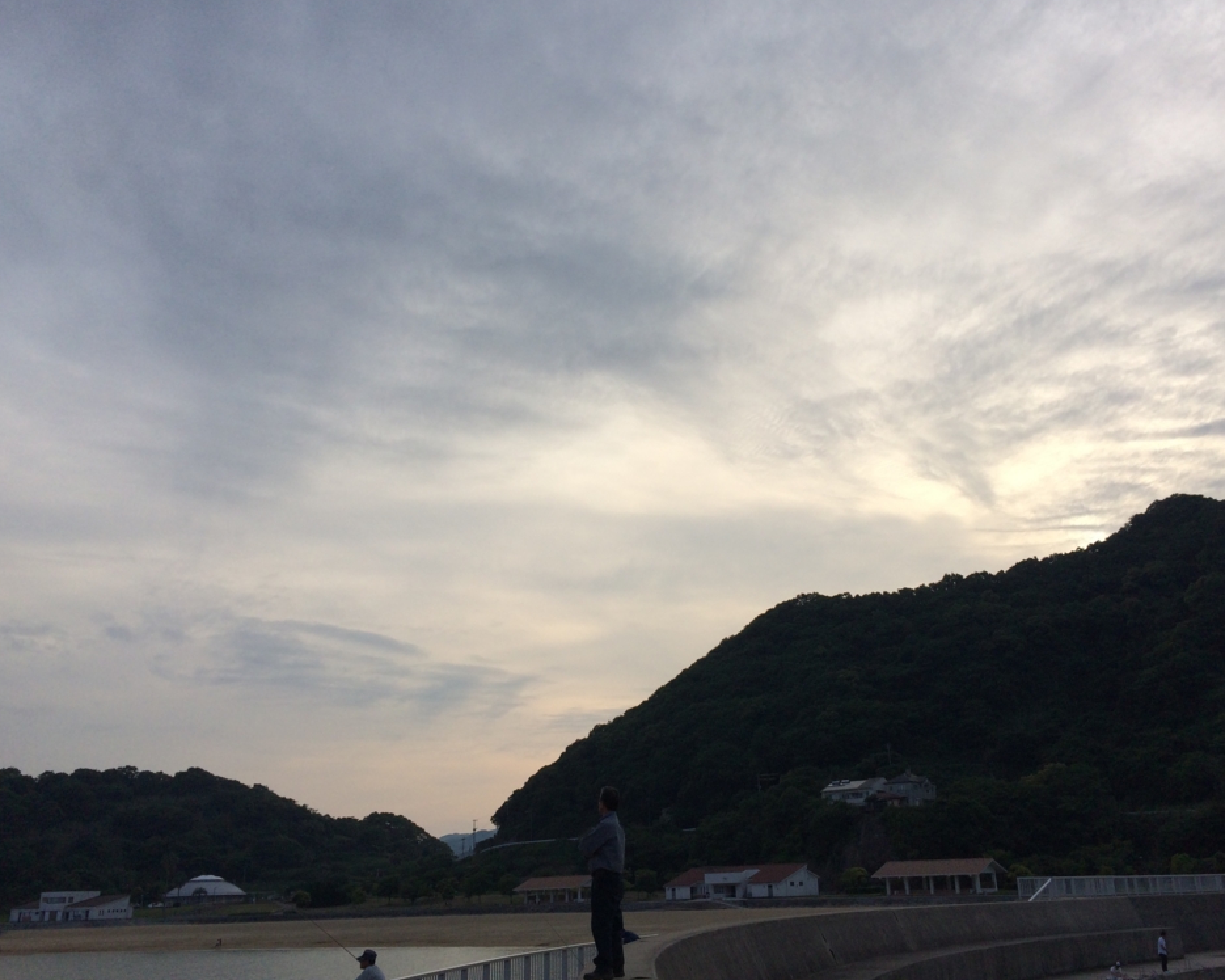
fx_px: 1124
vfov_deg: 47.1
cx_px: 664
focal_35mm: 31
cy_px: 478
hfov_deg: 57.1
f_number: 2.2
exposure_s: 1/2564
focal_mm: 4.15
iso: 32
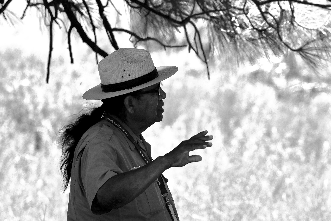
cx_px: 166
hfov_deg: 5.3
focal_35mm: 392
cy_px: 110
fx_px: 3604
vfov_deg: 3.5
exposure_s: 1/1000
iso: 800
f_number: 7.1
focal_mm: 261.6
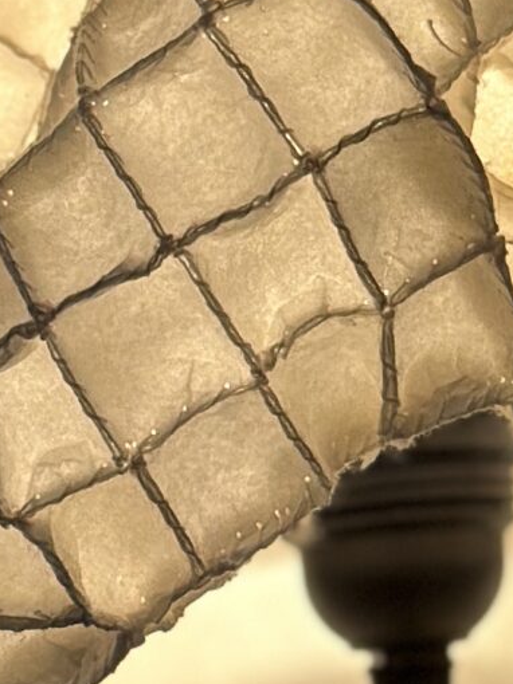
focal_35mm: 241
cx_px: 440
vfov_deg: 7.8
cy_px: -703
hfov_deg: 6.2
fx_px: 4766
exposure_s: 1/121
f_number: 1.78
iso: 80
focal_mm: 6.86
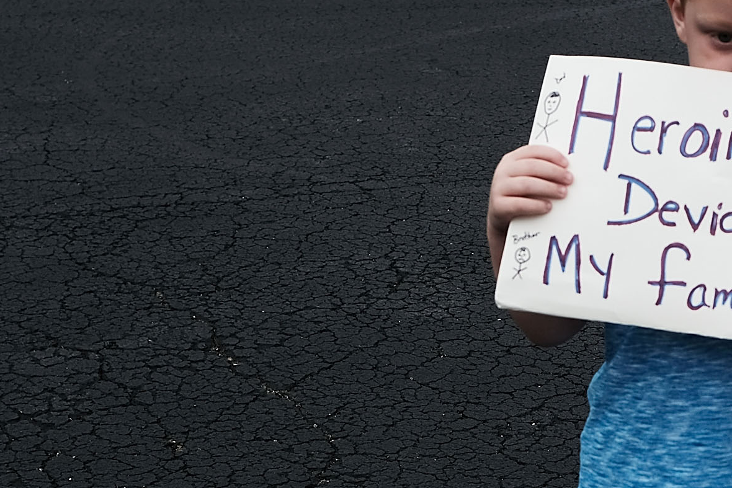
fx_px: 1810
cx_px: 715
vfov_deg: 15.2
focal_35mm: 89
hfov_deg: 22.1
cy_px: 410
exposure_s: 1/1500
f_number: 4
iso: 100
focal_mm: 23
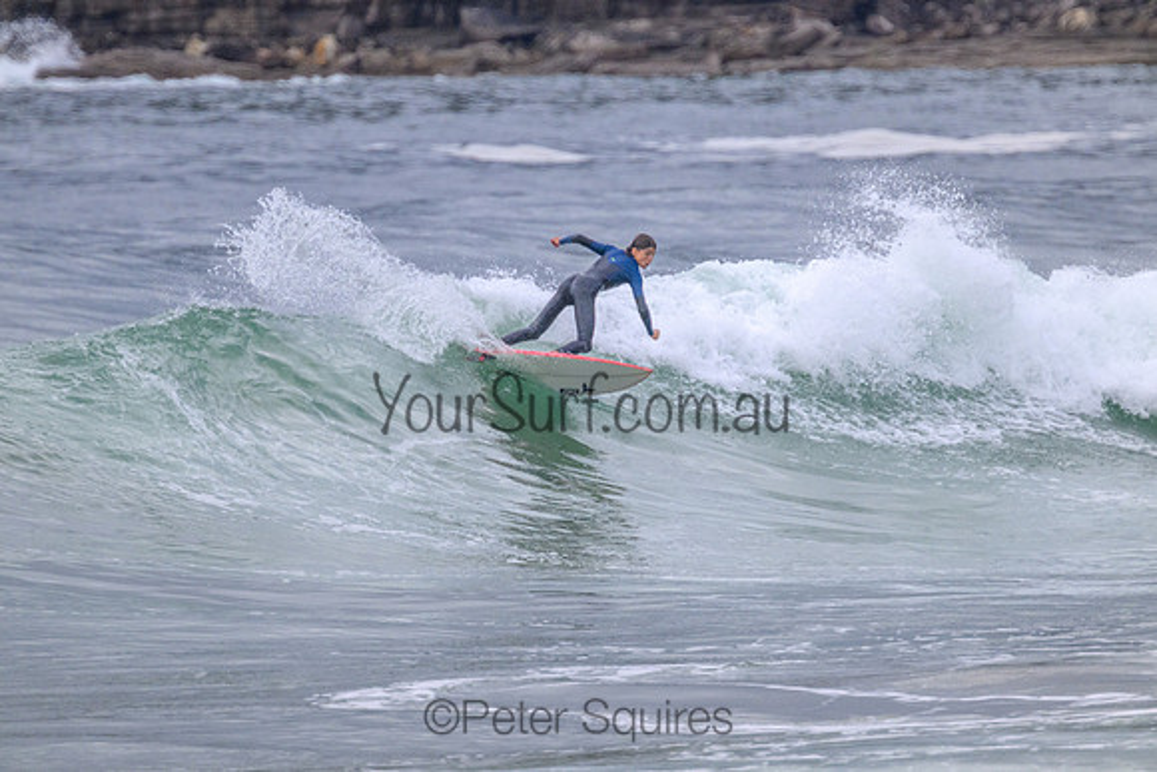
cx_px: 578
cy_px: 386
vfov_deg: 1.7
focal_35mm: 800
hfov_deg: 2.6
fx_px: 25716
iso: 1800
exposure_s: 1/1600
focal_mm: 800
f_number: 11
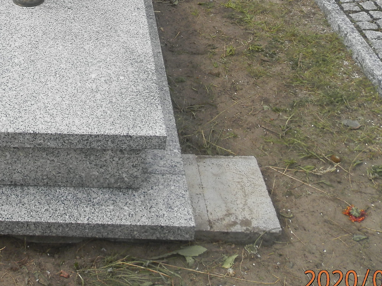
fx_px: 640
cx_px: 51
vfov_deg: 24.4
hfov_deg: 31.9
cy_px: 19
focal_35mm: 58
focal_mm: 4.5
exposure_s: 1/1000
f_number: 3.1
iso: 80
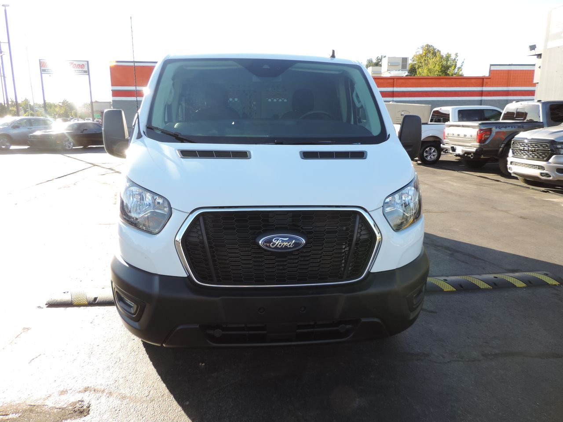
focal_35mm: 24
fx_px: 390
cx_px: 282
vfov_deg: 56.8
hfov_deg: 71.6
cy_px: 211
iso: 80
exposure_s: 1/250
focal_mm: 4.3
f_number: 3
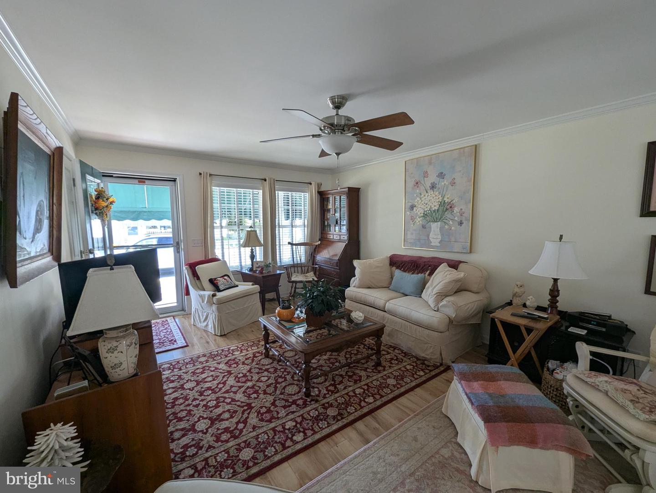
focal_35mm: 13
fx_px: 247
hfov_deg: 106.1
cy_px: 246
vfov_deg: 90.1
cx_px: 328
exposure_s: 1/41.2
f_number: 2.2
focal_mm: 1.95
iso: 72
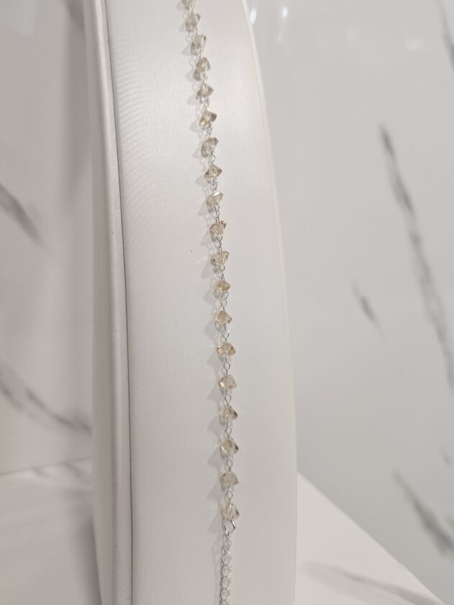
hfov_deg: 49.7
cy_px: 265
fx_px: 490
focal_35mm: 28
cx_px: 201
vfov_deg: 63.2
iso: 160
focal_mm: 5.4
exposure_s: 1/100
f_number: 1.8
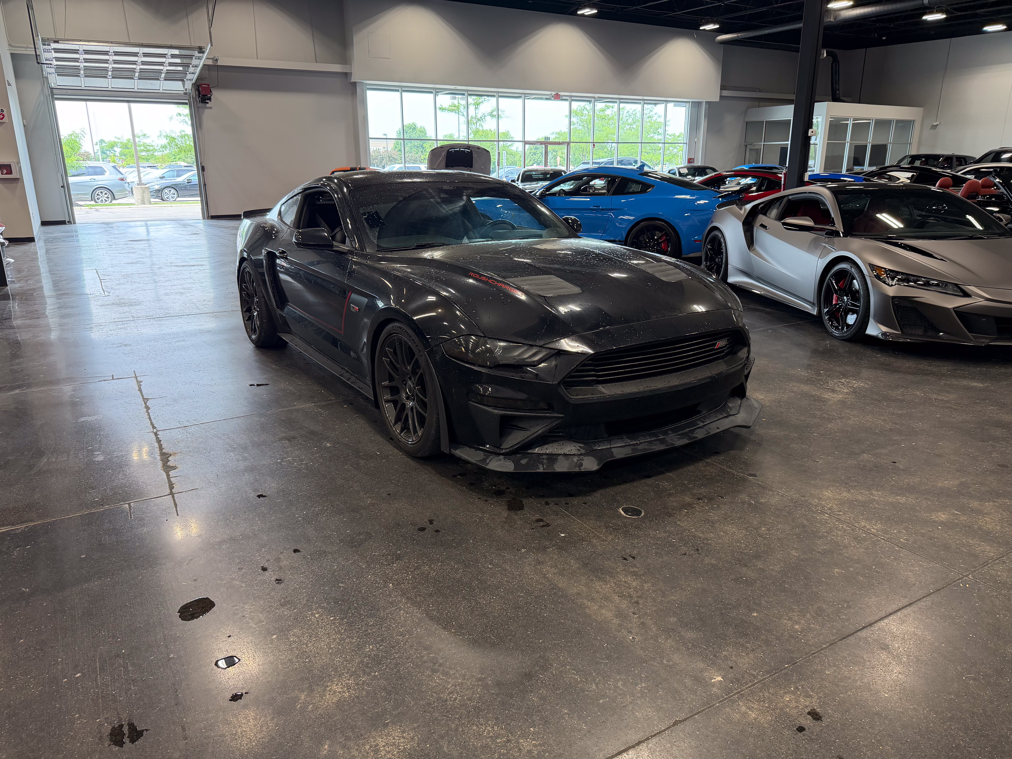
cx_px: 506
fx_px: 702
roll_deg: -0.7
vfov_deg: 56.8
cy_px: 380
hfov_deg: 71.6
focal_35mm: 24
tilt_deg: -16.7
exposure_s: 1/148
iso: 200
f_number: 1.78
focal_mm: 6.76
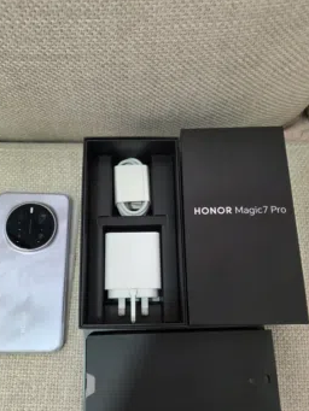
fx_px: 321
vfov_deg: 65.0
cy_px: 234
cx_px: 144
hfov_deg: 51.3
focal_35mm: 27
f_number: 1.7
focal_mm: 6.3
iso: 500
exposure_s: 1/100
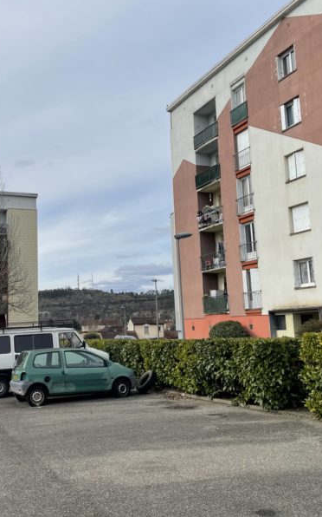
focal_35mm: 37
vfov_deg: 52.8
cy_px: 258
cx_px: 84
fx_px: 520
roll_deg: +1.2
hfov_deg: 33.8
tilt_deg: +7.2
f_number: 1.6
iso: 32
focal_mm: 4.2
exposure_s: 1/4132
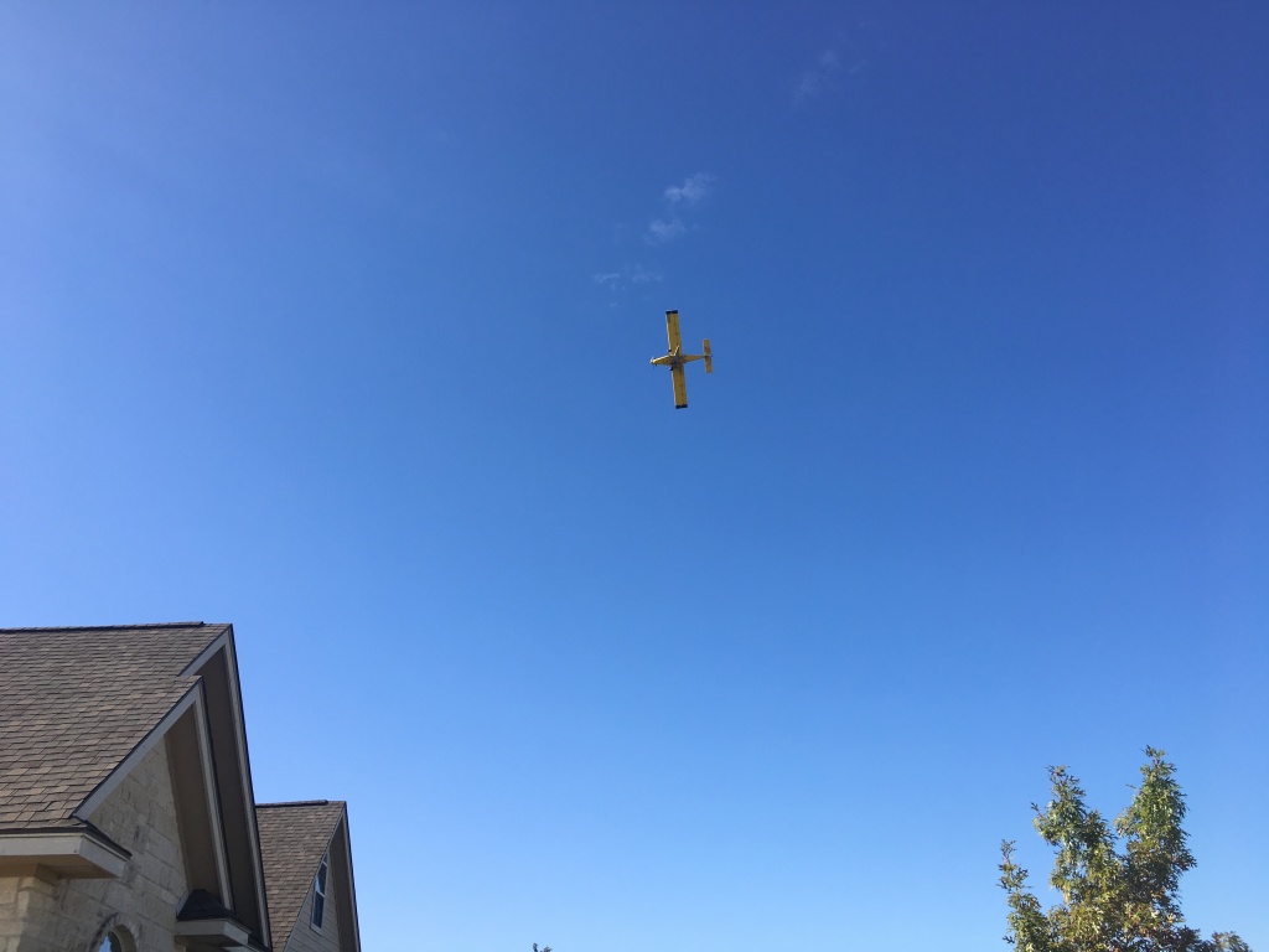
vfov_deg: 48.2
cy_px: 476
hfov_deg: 61.7
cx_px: 634
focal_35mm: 29
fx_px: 1063
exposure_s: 1/1374
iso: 25
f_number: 2.2
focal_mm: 4.15
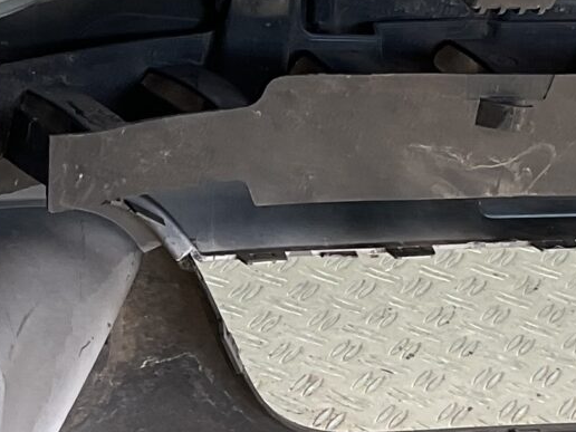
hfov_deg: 13.7
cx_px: 215
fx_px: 2396
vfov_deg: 10.3
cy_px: 271
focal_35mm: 144
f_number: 1.8
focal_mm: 3
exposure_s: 1/100
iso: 20
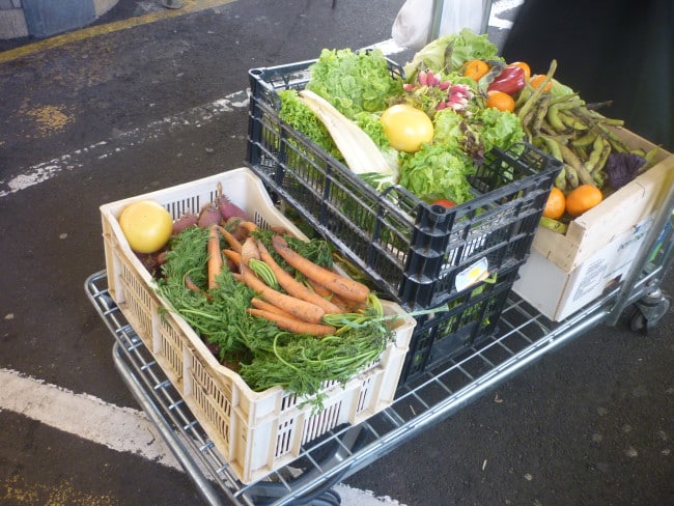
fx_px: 643
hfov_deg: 55.3
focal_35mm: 33
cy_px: 253
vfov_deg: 43.0
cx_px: 337
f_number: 2.8
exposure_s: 1/30
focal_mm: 5.5
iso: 160
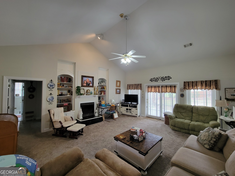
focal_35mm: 13
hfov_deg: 106.2
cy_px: 88
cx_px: 118
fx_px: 88
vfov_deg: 89.9
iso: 200
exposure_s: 1/60
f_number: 2.2
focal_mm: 2.2
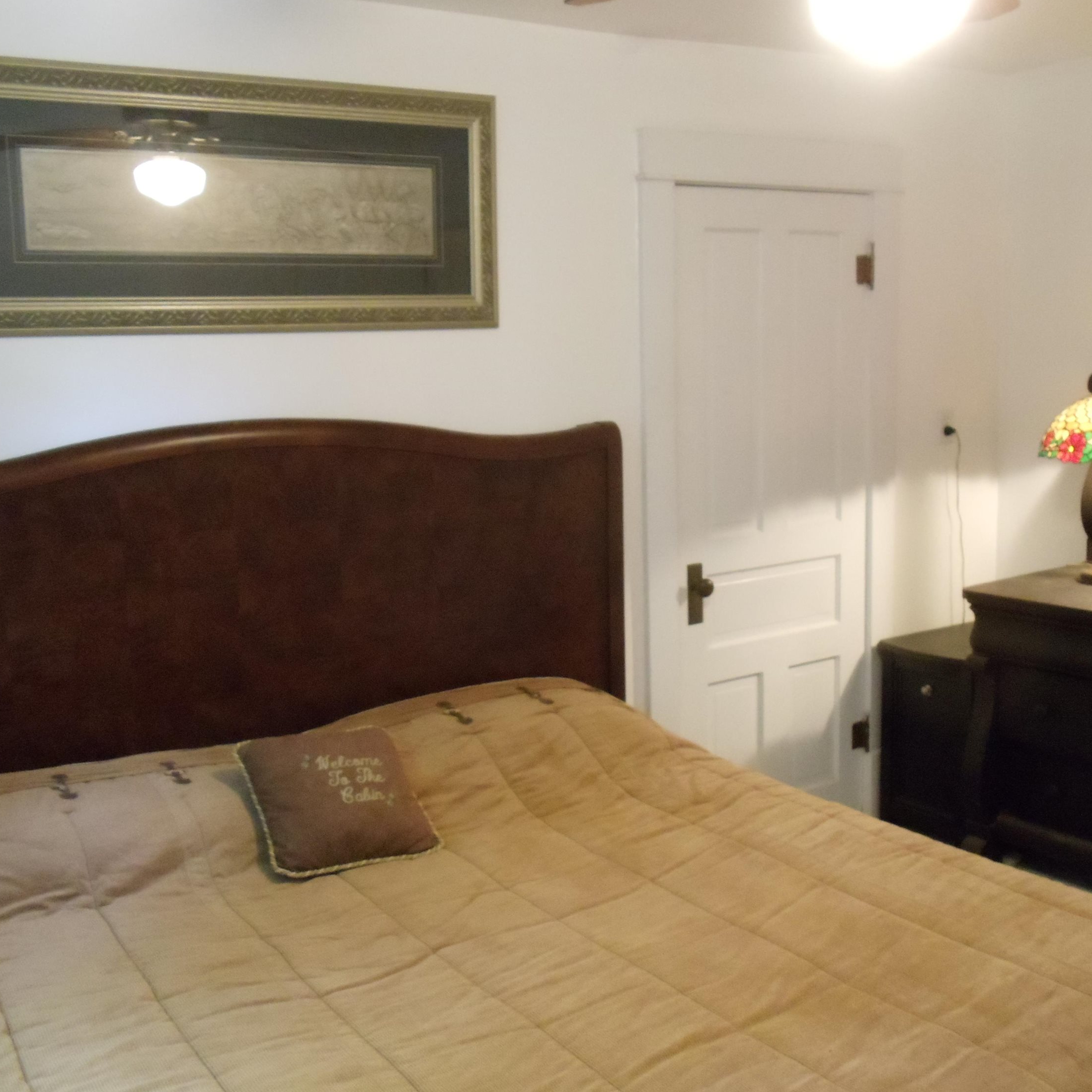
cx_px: 531
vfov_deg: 31.6
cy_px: 556
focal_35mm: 54
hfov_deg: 31.6
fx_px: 1927
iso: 800
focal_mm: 6
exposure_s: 1/15
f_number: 3.5
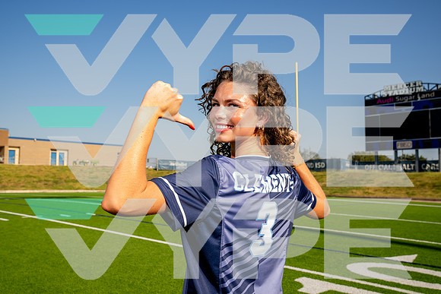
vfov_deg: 38.9
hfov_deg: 55.8
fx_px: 417
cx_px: 220
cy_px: 147
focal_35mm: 34
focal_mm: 34
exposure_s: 1/125
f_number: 7.1
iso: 50
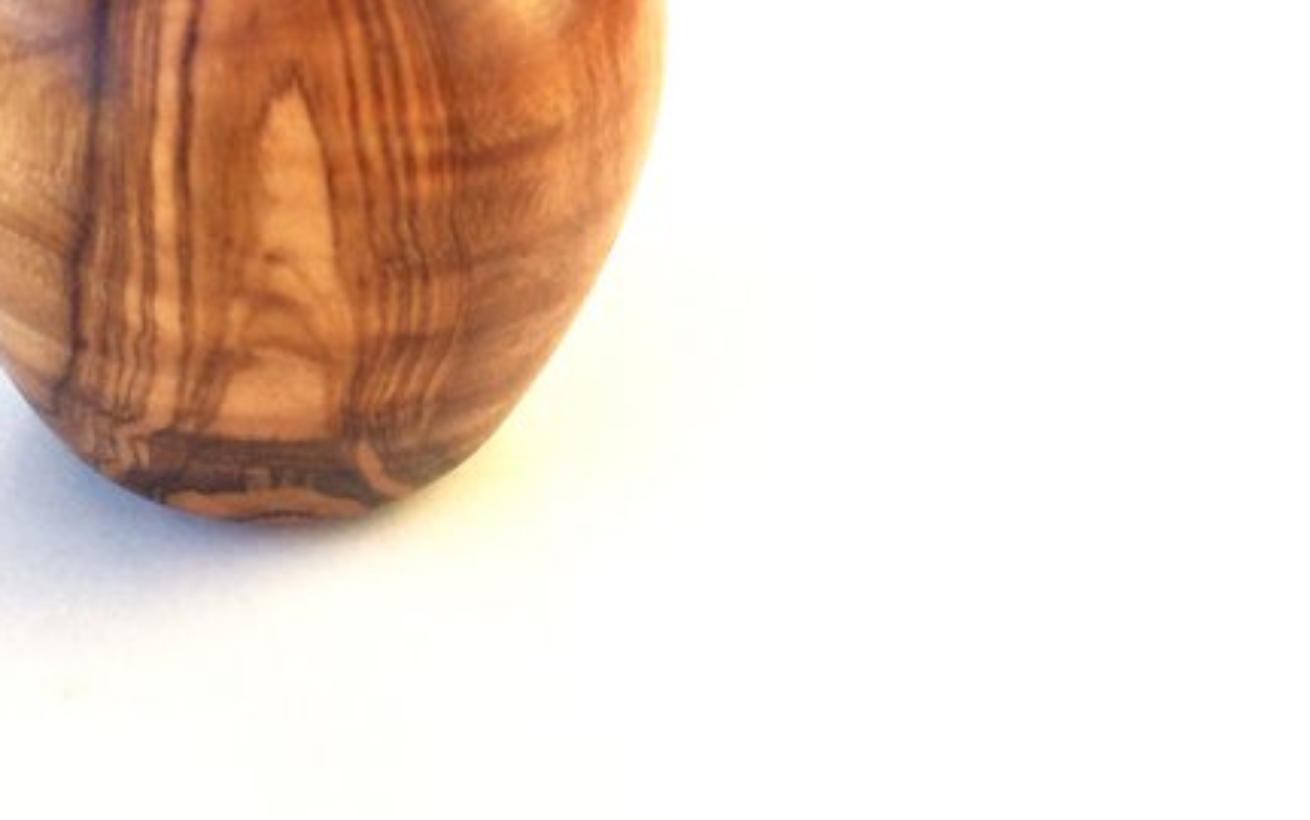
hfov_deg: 34.7
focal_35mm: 57
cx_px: 283
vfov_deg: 21.9
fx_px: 2036
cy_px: -21
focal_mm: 4.15
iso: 32
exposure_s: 1/494
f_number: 2.2
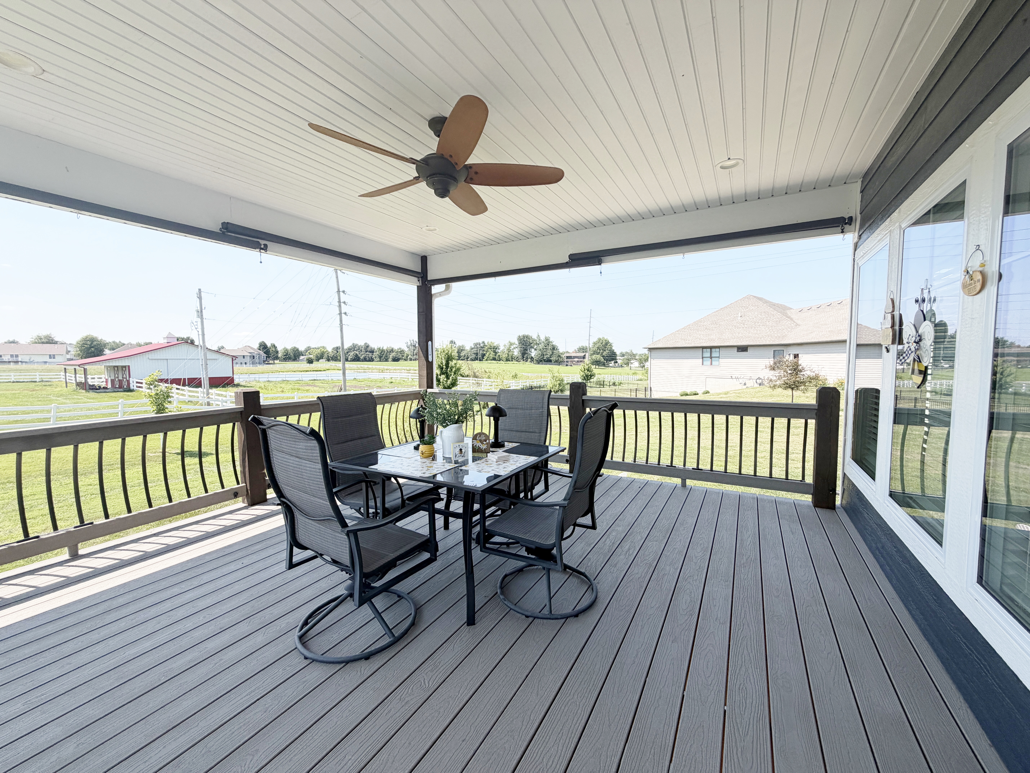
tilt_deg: -3.3
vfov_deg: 85.7
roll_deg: -0.2
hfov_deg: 102.1
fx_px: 417
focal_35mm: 14
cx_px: 515
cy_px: 386
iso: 40
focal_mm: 2.22
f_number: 2.2
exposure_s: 1/770
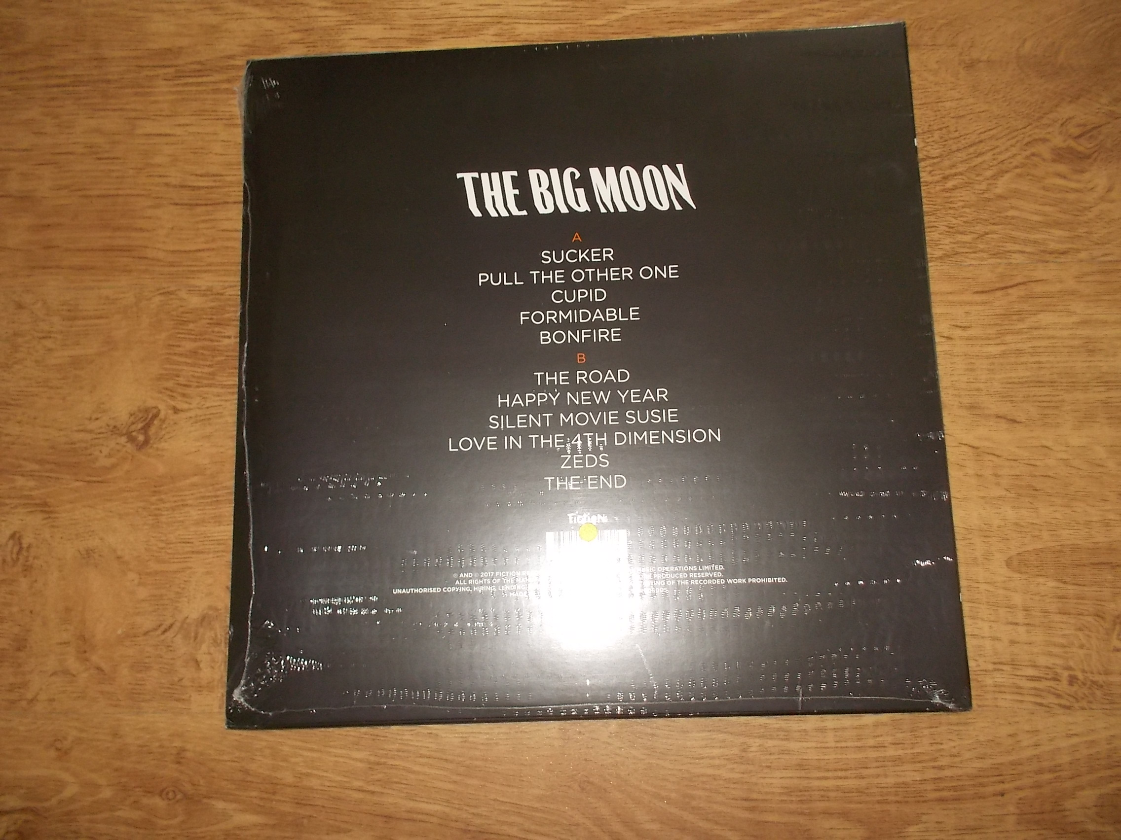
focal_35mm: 29
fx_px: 939
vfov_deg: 48.2
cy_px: 420
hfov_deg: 61.7
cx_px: 560
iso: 200
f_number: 3.3
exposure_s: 1/30
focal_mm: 4.1
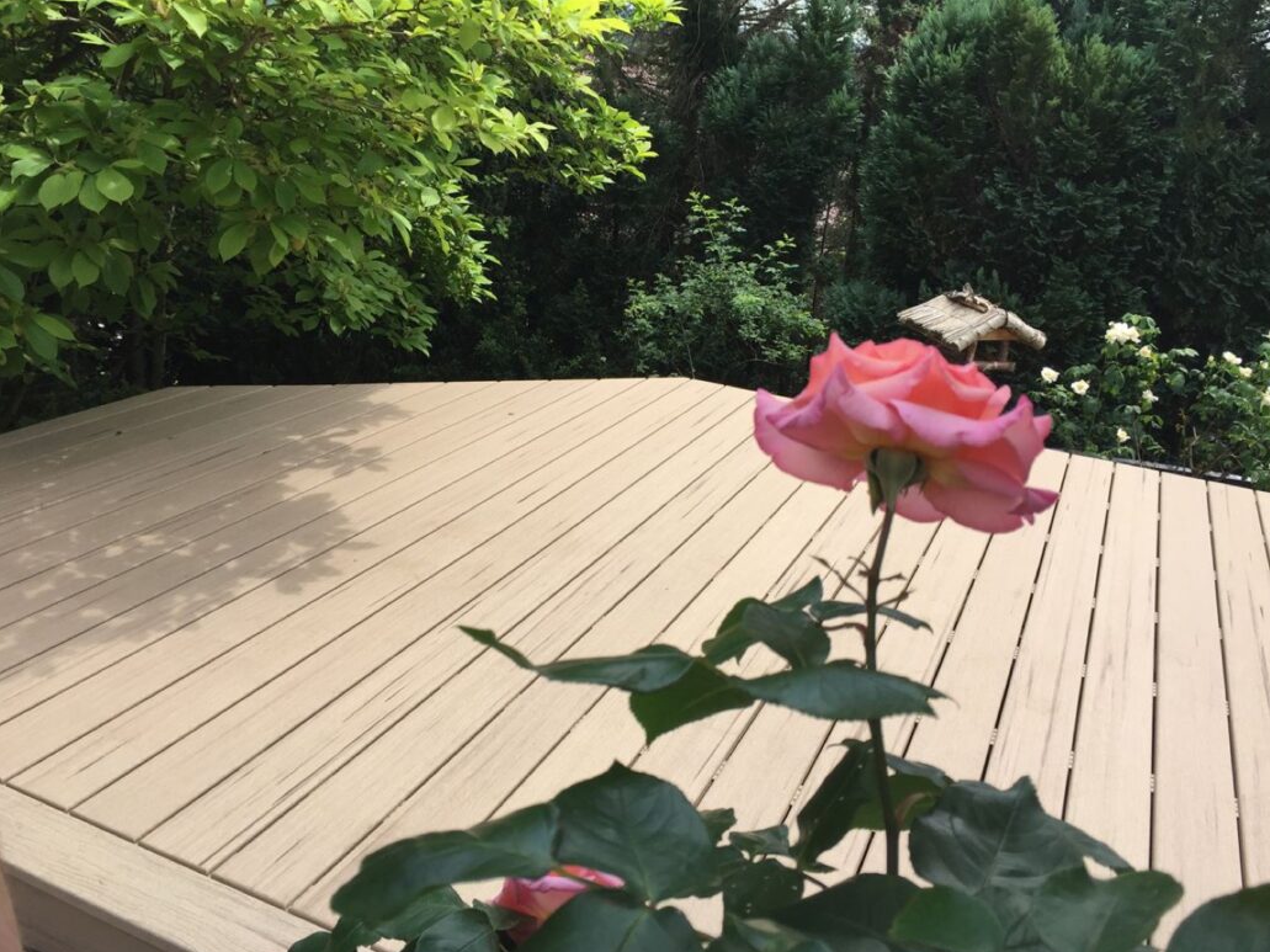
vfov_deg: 46.8
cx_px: 636
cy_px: 491
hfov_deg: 60.0
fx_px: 1101
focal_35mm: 30
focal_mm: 4.15
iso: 32
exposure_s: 1/964
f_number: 2.2
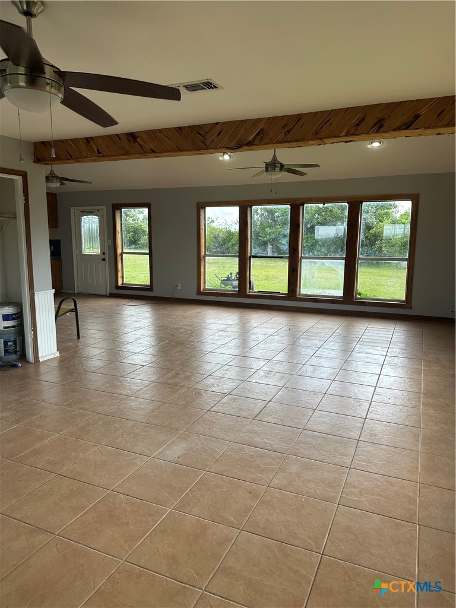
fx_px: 422
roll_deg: +0.6
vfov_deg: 71.6
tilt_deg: -6.5
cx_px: 228
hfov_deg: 56.8
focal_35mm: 24
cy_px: 304
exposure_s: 1/398
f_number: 1.78
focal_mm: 6.86
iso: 80
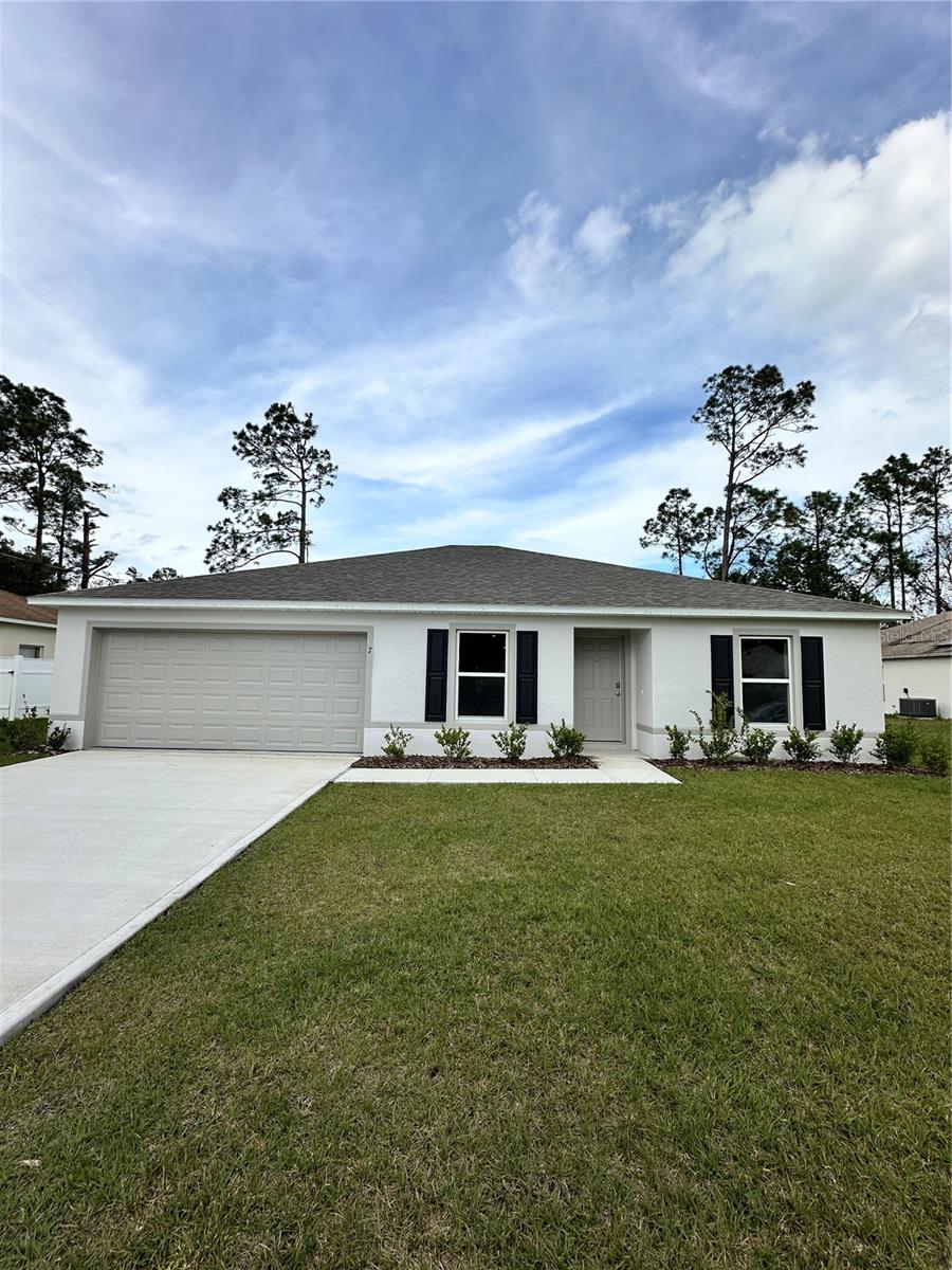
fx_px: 513
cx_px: 476
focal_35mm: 14
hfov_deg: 85.7
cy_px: 635
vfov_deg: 102.1
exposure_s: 1/2564
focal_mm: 2.22
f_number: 2.2
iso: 40
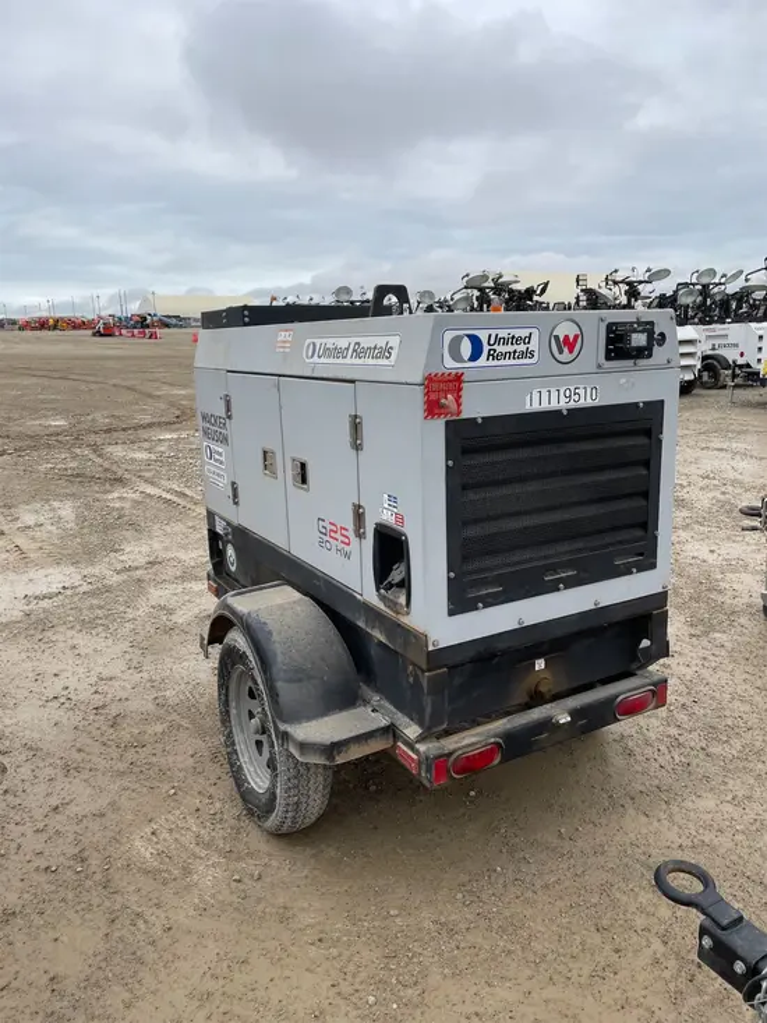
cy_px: 512
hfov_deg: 53.1
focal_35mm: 26
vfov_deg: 67.3
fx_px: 768
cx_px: 384
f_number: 1.6
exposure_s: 1/502
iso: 32
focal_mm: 4.2
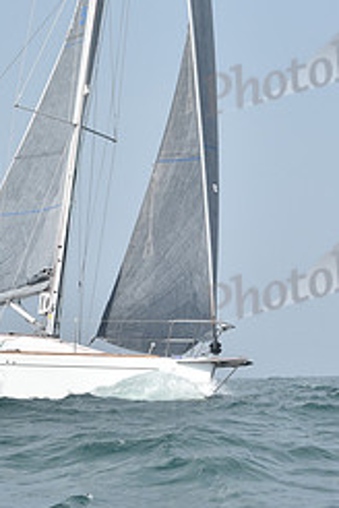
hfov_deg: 5.9
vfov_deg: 8.9
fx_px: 3263
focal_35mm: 231
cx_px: 96
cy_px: -14
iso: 320
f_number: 11
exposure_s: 1/800
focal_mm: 98
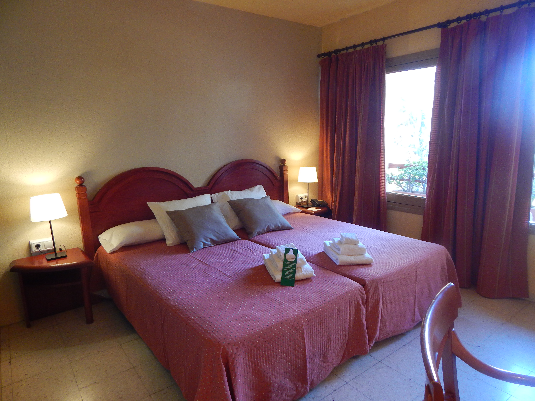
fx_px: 340
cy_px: 200
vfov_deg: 61.1
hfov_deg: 76.4
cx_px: 268
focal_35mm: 22
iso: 280
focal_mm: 4
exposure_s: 1/30
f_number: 3
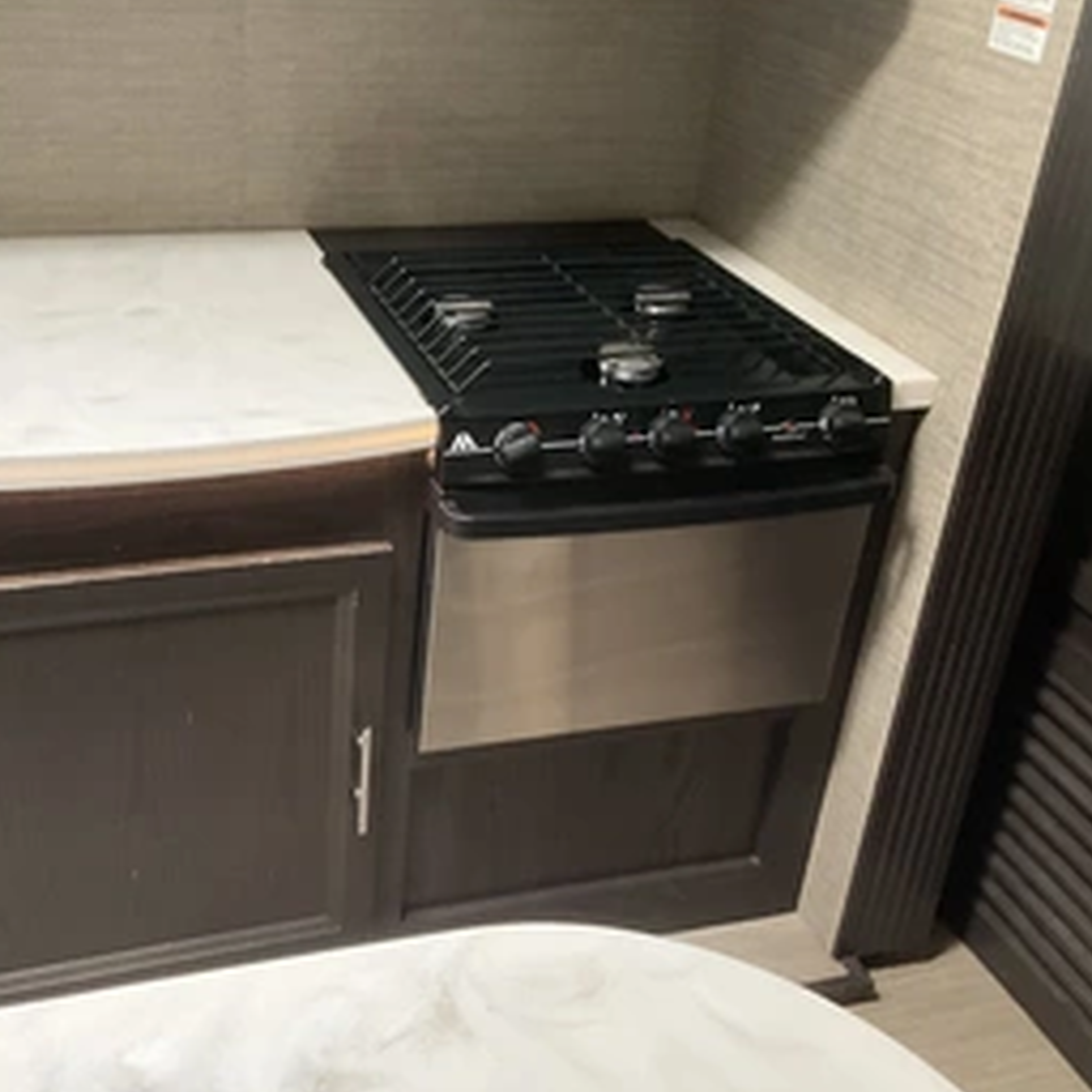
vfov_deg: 41.8
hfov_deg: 41.6
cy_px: 516
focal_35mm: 40
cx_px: 418
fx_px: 1428
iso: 80
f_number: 1.8
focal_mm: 3
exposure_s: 1/60
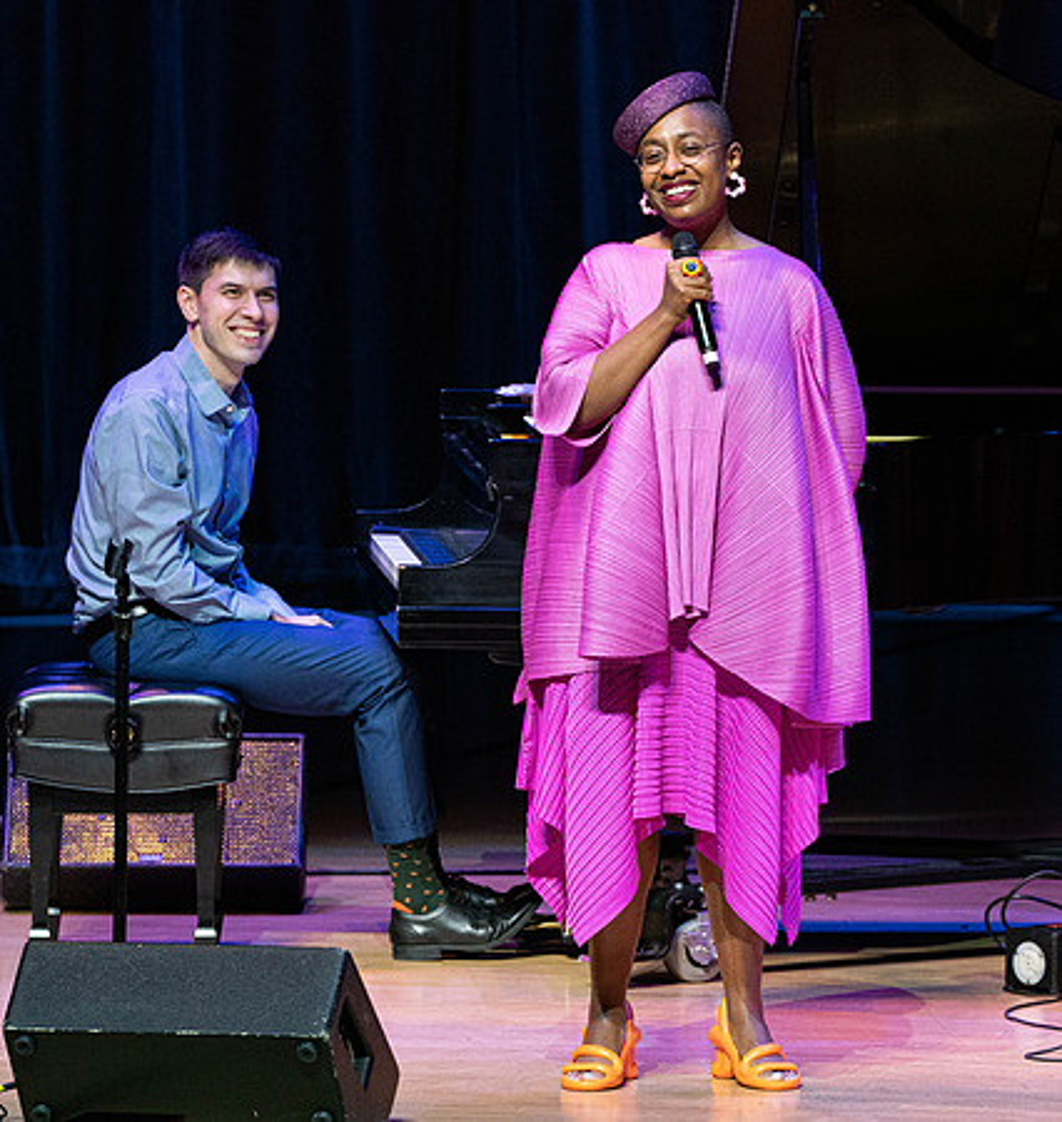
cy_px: 595
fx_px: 17260
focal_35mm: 483
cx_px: 712
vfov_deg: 3.7
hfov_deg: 3.5
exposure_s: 1/320
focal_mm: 348
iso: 4000
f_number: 9
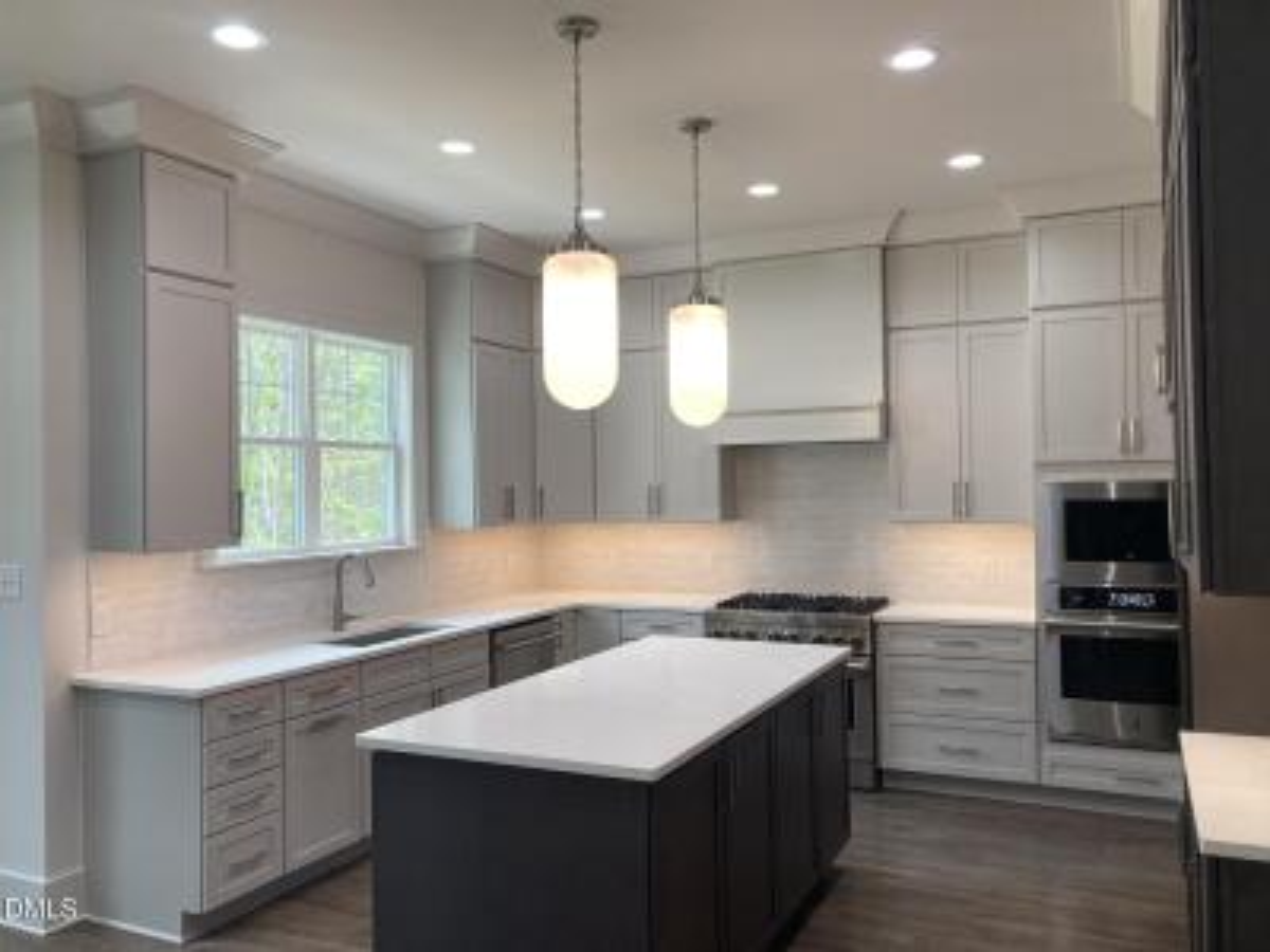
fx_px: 1027
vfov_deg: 49.7
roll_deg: +0.2
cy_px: 476
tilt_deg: +0.3
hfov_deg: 63.4
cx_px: 635
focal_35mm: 28
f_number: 1.8
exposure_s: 1/120
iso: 50
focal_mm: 3.99
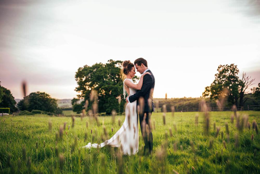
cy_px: 87
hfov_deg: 61.9
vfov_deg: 43.7
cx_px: 130
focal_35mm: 30
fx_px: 217
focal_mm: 30
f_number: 2
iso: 50
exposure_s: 1/200
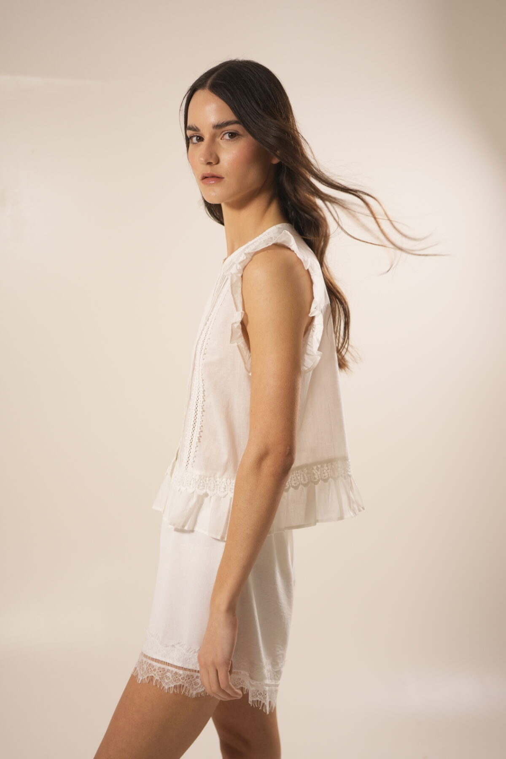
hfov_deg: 27.0
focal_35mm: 50
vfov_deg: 39.6
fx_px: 1054
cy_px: 380
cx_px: 253
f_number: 2.8
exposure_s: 1/100
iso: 500
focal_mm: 50
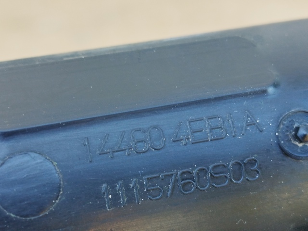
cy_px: 116
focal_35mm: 72
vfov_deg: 20.4
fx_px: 641
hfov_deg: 27.0
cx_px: 154
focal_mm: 5.31
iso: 100
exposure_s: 1/33
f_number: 1.7
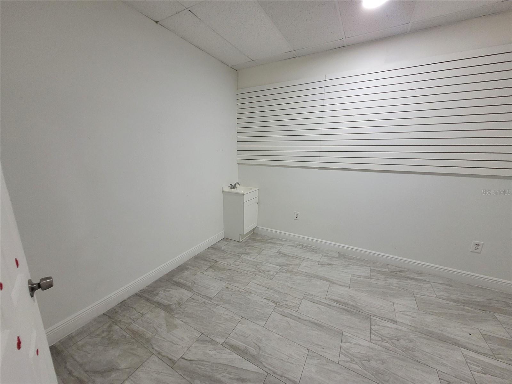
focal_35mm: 13
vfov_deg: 89.9
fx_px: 192
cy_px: 192
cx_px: 256
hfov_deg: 106.2
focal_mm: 1.74
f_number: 2.2
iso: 250
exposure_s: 1/60
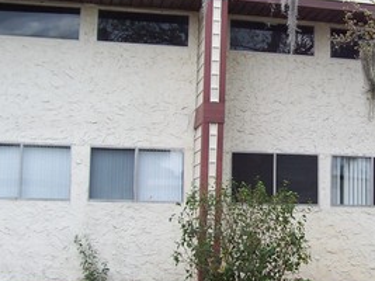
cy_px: 136
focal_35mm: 71
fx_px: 769
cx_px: 315
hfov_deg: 26.7
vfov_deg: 20.7
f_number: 5.6
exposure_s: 1/125
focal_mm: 5.6
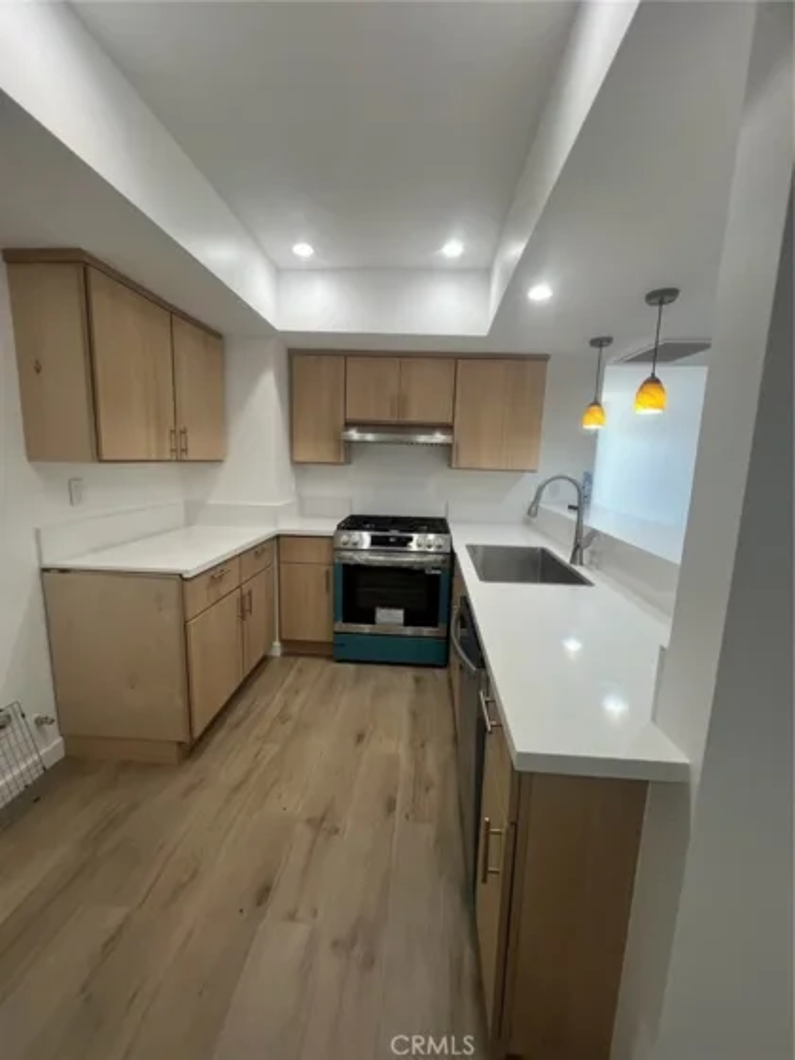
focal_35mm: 13
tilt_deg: -8.4
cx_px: 398
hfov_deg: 89.9
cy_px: 530
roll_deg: +0.7
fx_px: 398
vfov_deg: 106.2
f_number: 1.8
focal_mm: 1.57
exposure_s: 1/120
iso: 125
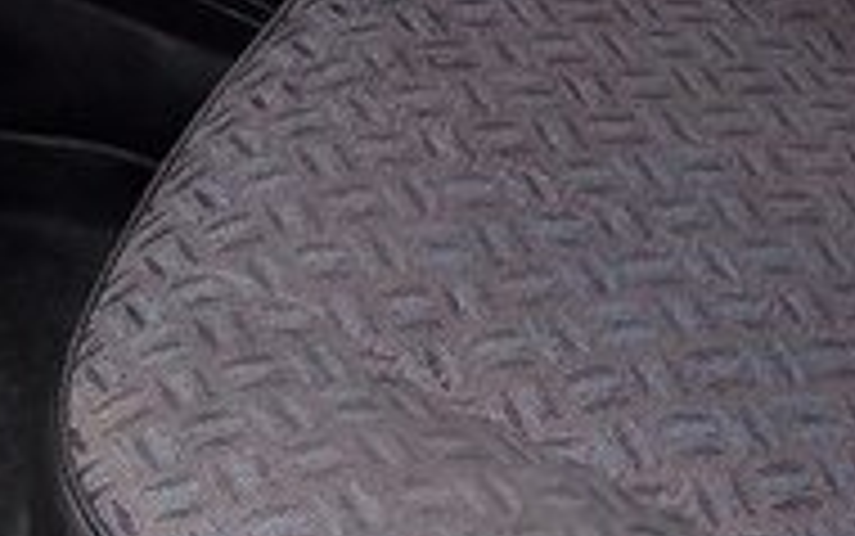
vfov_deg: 10.8
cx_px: 351
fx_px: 2658
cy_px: -439
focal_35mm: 114
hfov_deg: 18.3
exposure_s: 1/116
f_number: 2.2
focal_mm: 3.3
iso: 64
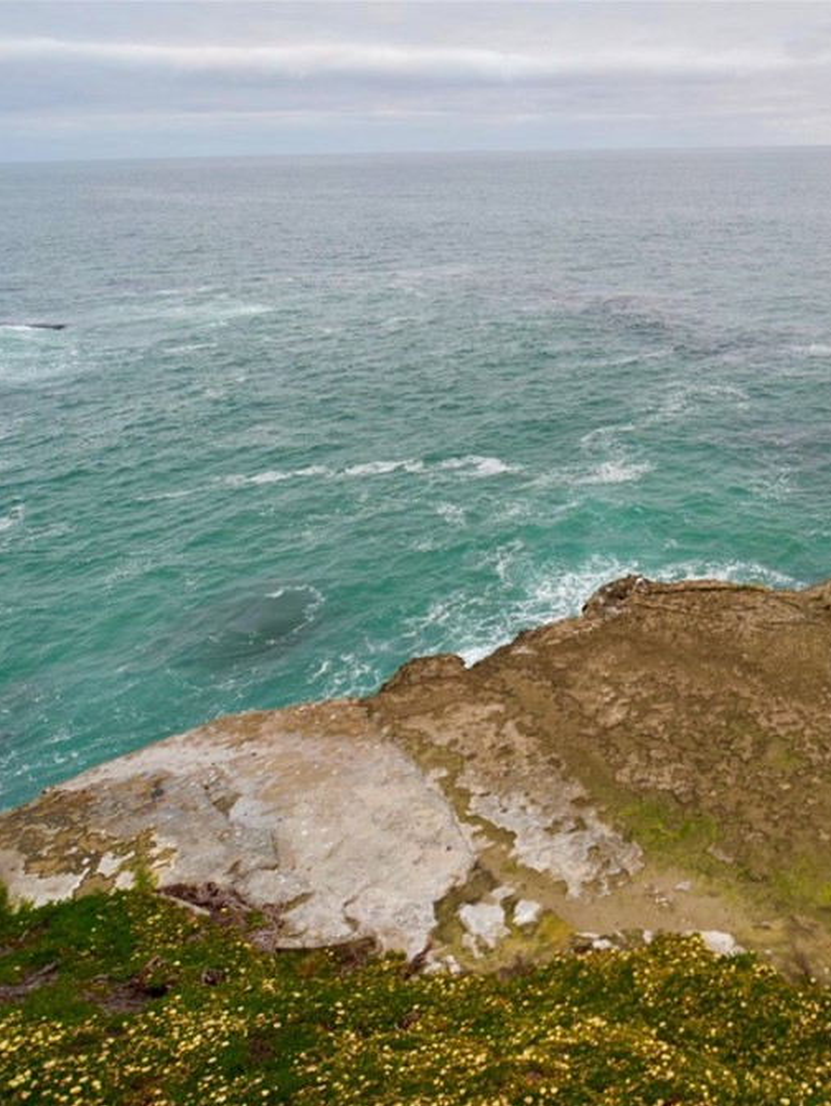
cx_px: 711
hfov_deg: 55.0
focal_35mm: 22
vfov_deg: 76.4
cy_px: 561
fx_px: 704
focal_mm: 10
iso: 250
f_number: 3.5
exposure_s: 1/80
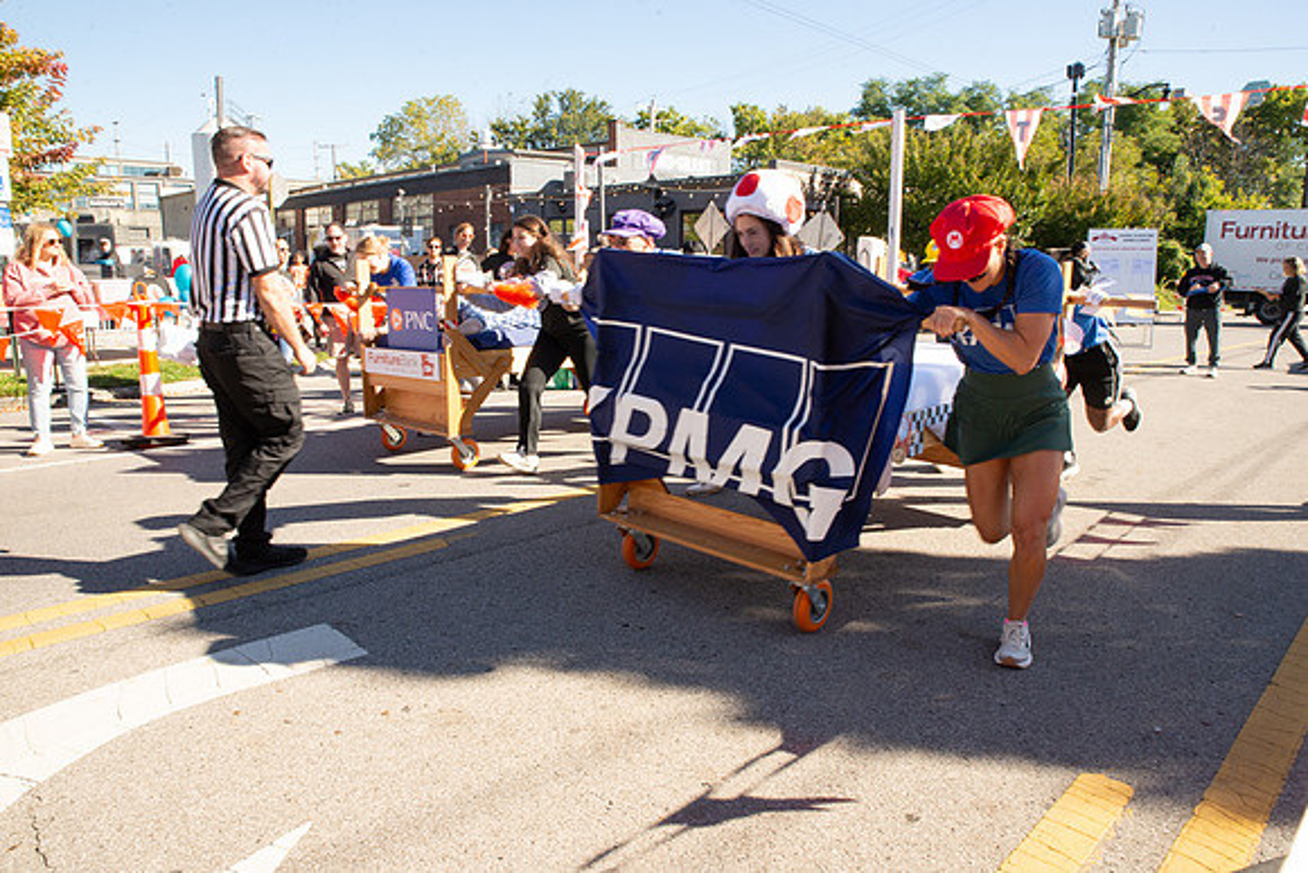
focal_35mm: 24
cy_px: 436
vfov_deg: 53.2
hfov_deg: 73.7
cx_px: 654
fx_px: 872
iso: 800
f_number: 16
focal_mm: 24
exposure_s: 1/160
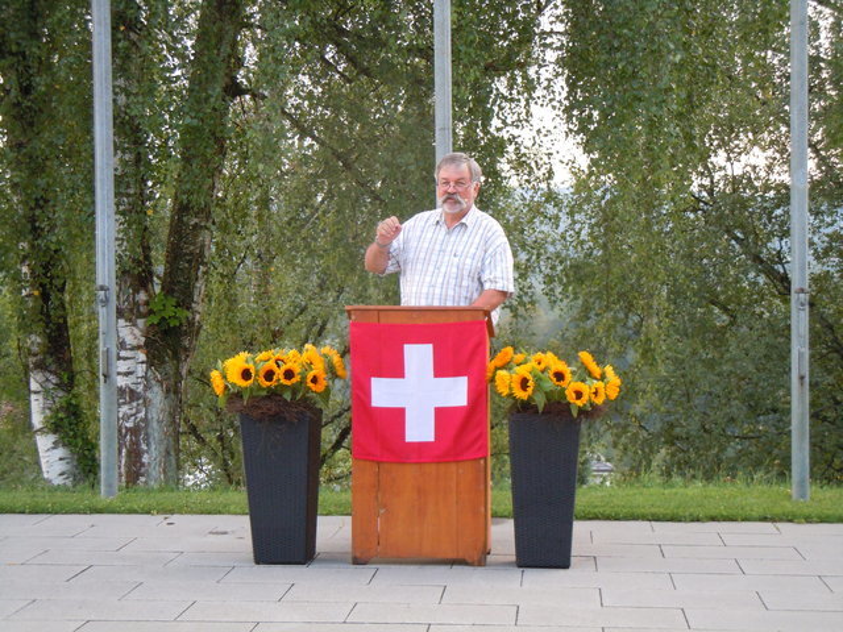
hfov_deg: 25.3
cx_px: 422
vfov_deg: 19.1
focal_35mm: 77
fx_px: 1875
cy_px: 316
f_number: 4.3
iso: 400
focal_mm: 13.9
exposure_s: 1/40
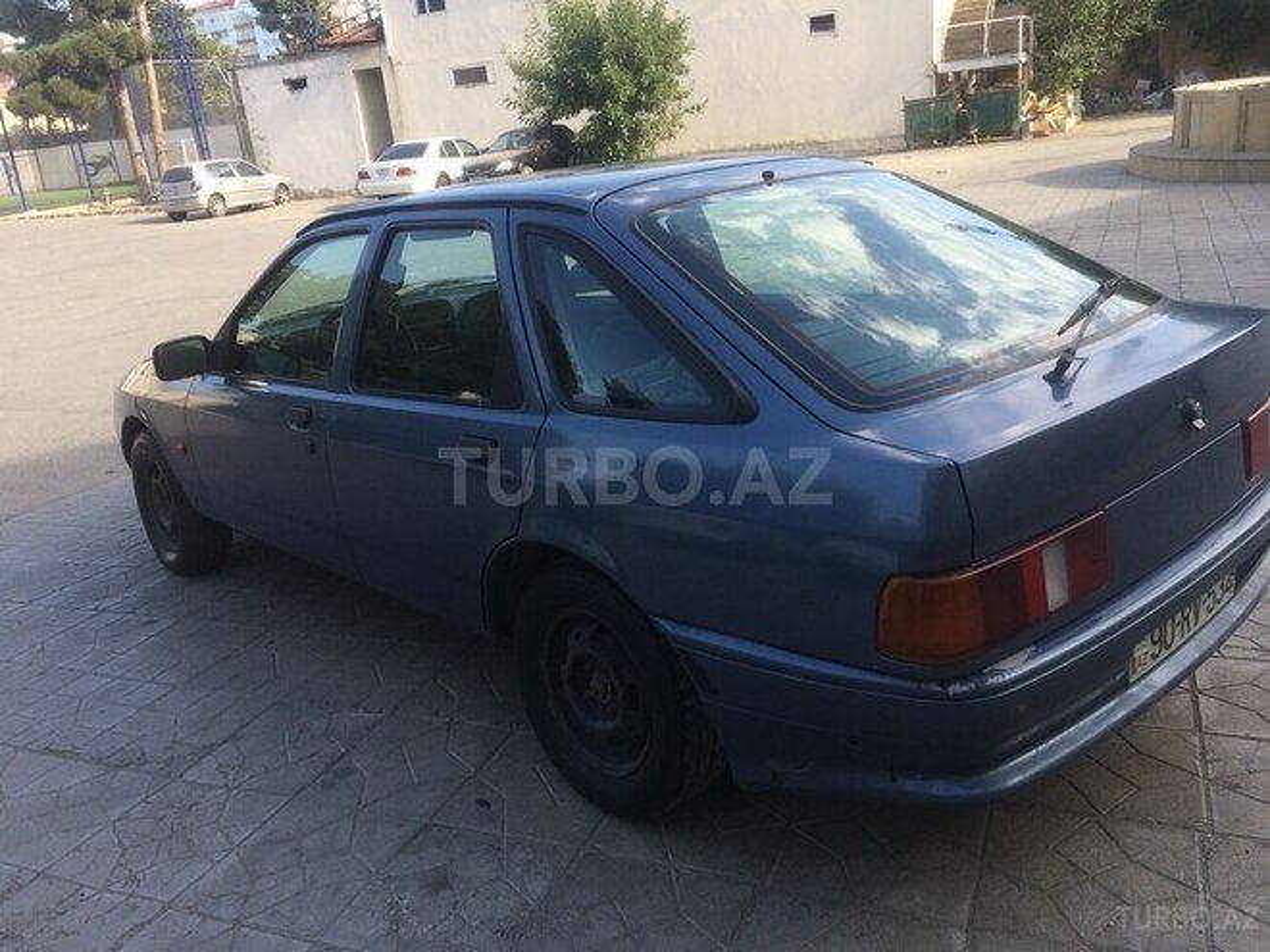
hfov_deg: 61.7
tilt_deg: -20.0
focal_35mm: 29
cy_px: 476
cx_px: 635
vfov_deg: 48.2
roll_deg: +5.9
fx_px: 1064
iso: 32
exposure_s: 1/402
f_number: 2.2
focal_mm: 4.15
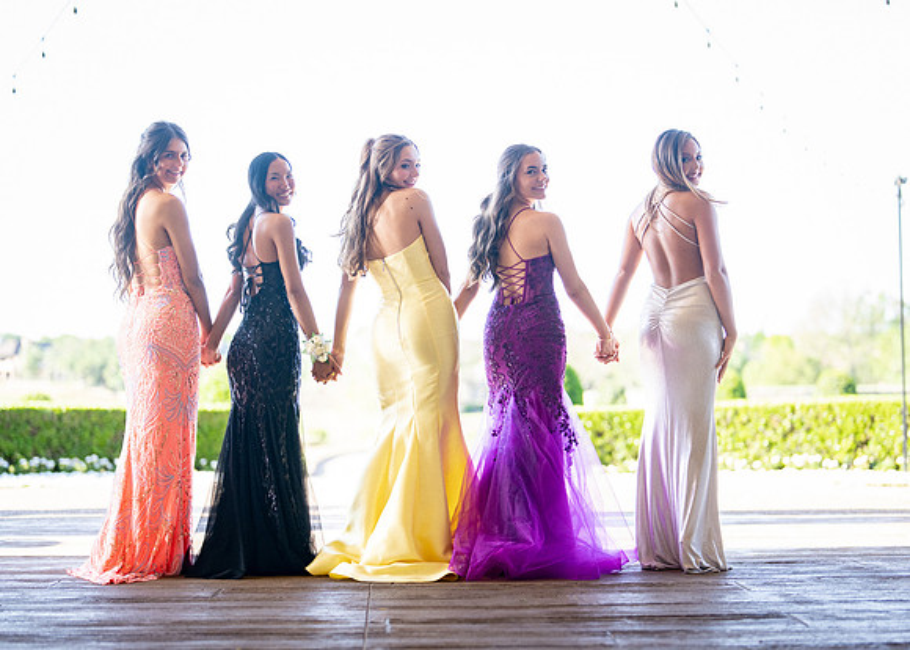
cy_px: 350
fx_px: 1575
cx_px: 481
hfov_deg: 32.2
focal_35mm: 61
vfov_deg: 23.3
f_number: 1.3
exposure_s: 1/640
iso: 160
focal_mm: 50
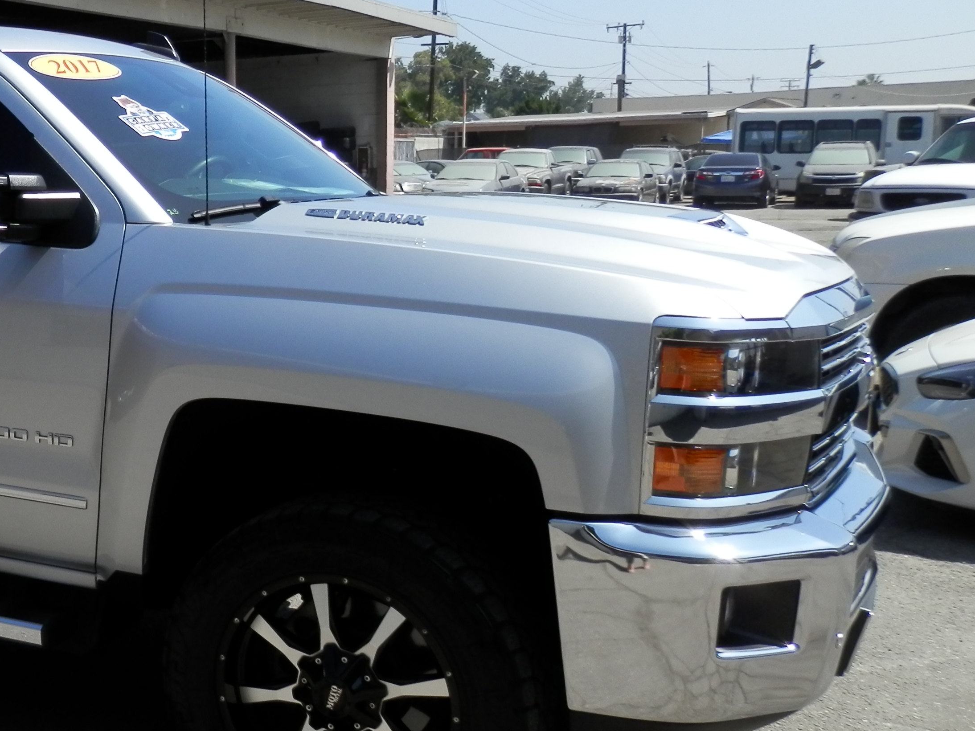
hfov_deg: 35.6
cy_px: 380
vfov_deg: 29.7
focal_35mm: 49
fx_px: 1380
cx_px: 25
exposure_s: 1/1000
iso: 80
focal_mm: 4.5
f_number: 3
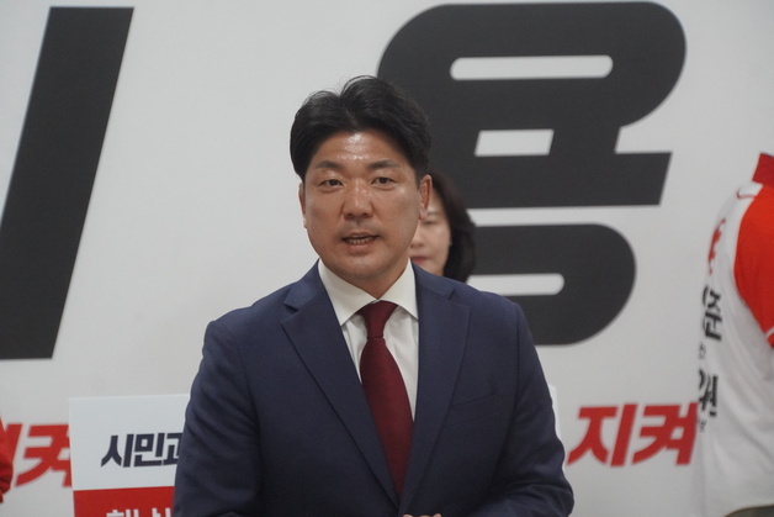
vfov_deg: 7.3
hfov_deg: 11.0
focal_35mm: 188
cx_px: 387
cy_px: 258
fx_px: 4032
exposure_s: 1/160
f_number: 6.3
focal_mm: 125
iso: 6400
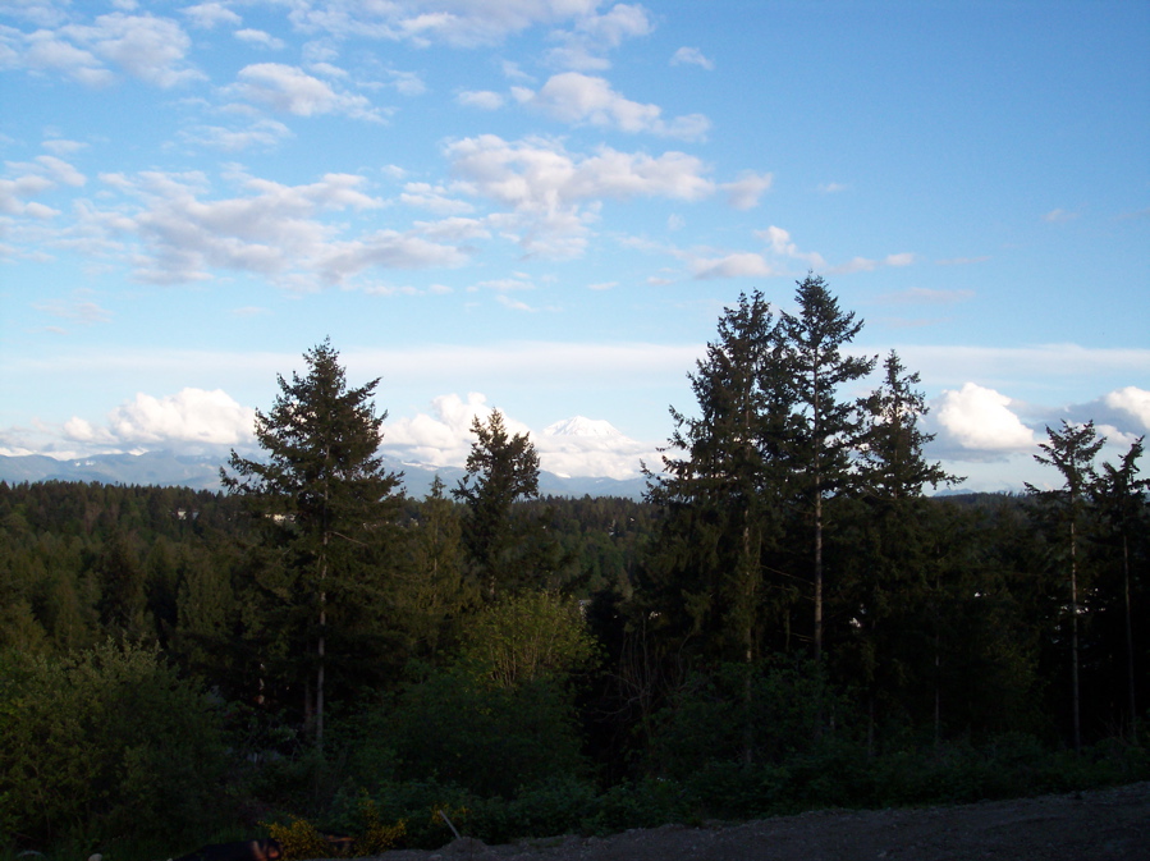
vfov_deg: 37.7
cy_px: 430
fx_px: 1262
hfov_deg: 49.0
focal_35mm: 38
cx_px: 575
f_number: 4.8
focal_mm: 8
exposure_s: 1/350
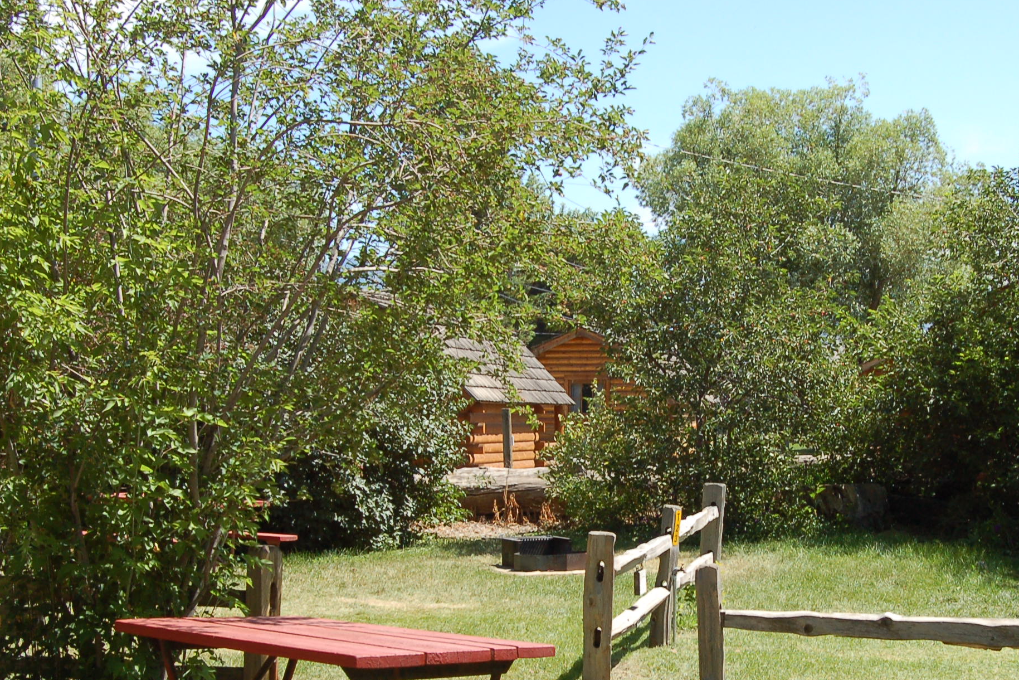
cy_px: 469
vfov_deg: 19.7
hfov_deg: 29.1
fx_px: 1953
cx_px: 657
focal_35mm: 69
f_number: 10
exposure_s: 1/250
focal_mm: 28
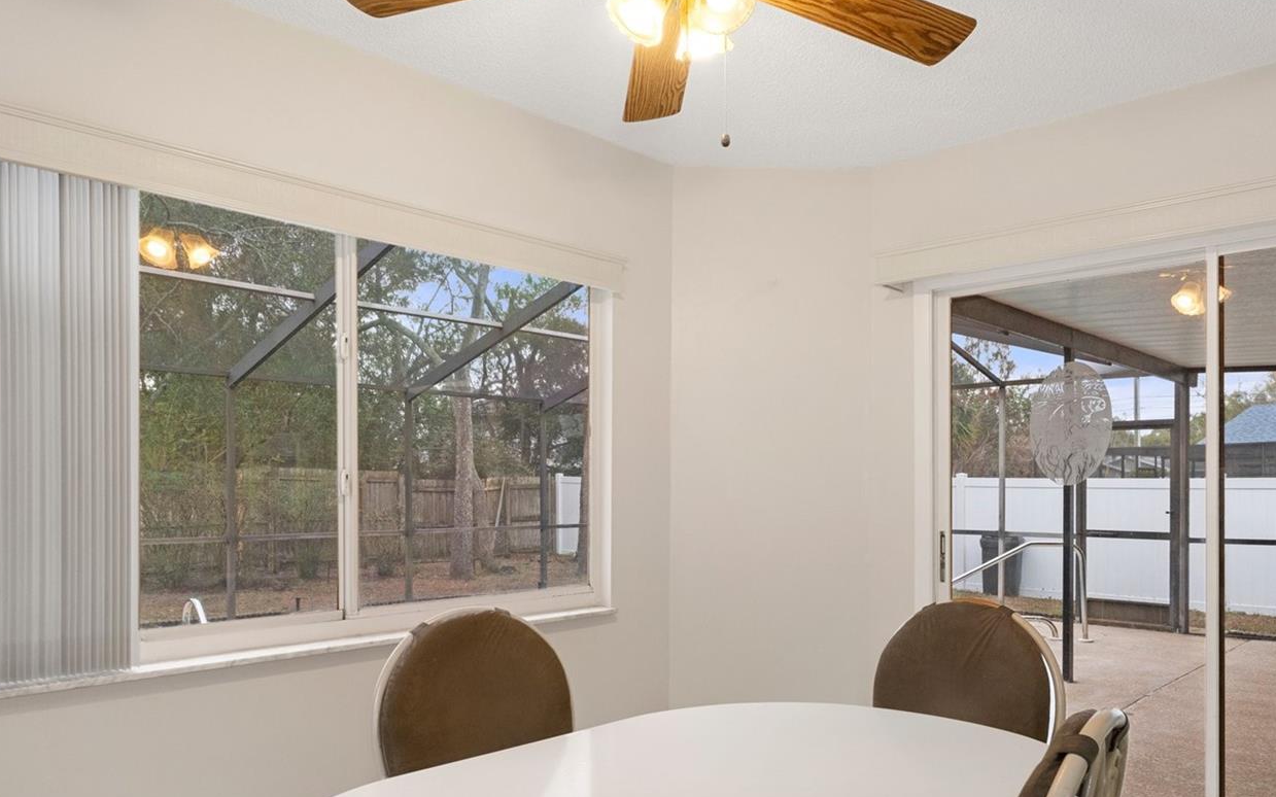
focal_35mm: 26
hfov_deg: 70.9
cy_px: 518
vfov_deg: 47.5
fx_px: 892
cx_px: 710
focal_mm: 13
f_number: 8
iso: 320
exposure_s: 1/3
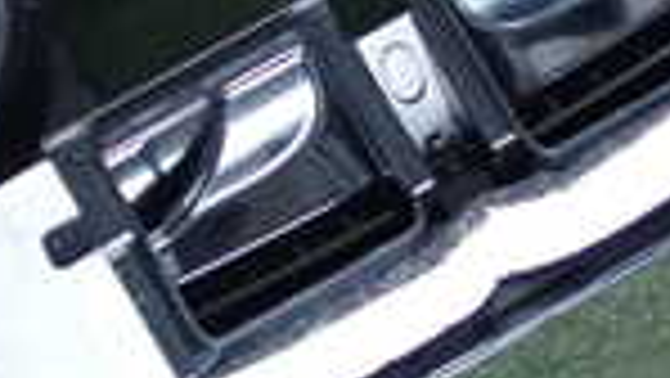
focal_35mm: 132
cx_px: 130
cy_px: -108
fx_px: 2346
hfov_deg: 16.1
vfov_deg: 9.1
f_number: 2.3
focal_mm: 5.4
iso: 200
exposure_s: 1/60
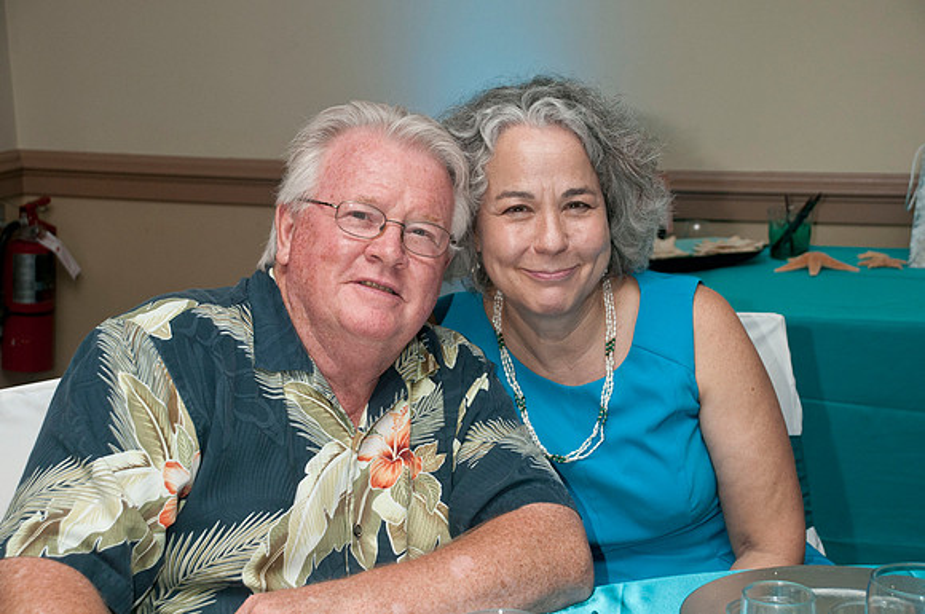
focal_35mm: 72
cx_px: 462
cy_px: 307
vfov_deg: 18.9
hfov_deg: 28.1
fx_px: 1847
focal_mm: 48
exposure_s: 1/160
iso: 400
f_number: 5.6
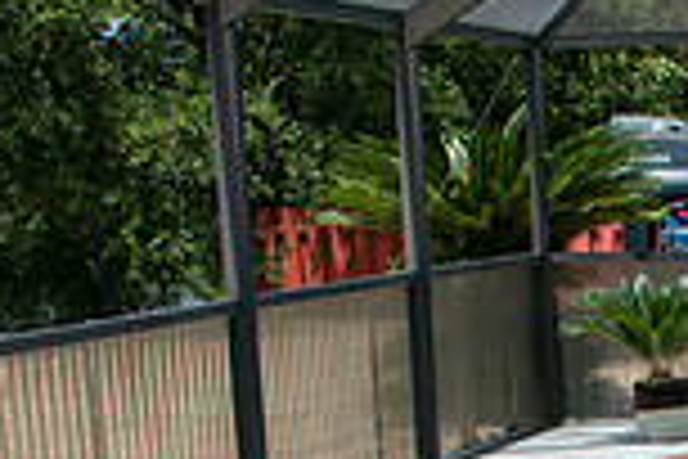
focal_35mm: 106
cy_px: 709
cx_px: 958
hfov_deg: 17.7
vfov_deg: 12.2
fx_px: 2026
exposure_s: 1/1000
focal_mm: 28
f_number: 6.3
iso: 200
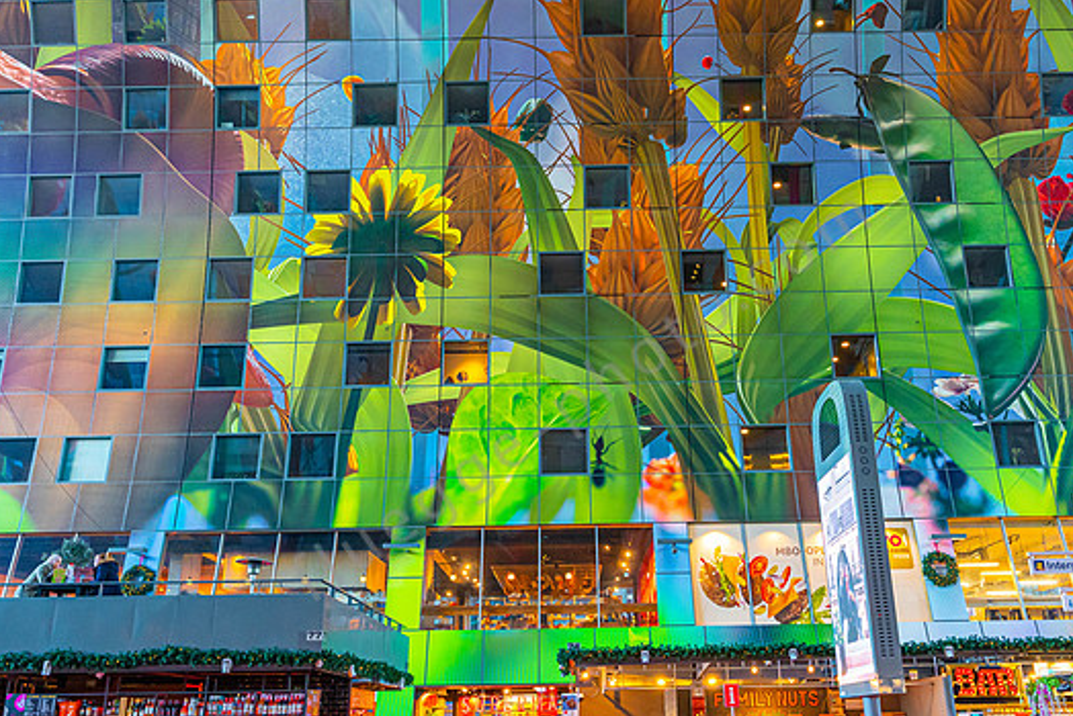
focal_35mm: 31
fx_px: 924
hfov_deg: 60.2
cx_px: 584
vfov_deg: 42.3
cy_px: 392
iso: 2500
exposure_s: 1/125
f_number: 4
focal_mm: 19
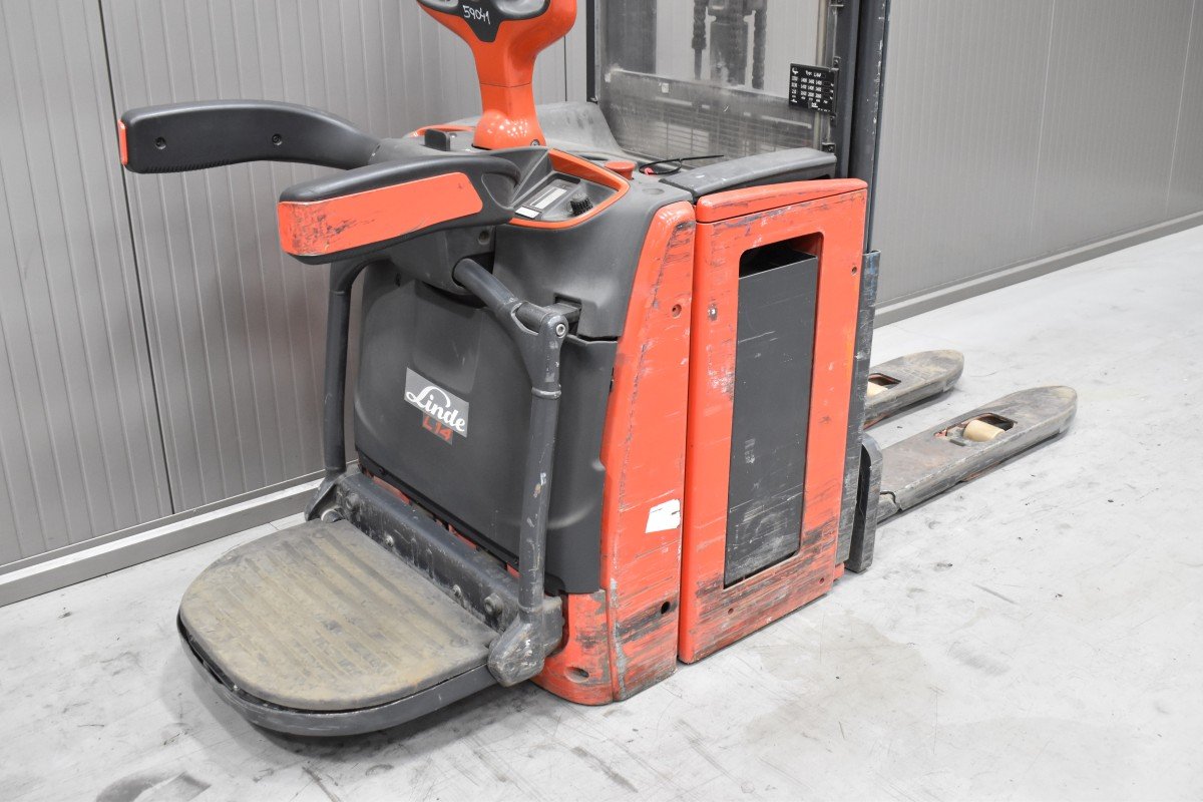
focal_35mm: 36
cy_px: 401
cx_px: 602
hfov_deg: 53.1
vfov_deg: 36.9
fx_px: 1203
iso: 1600
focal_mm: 24
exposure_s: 1/25
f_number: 5
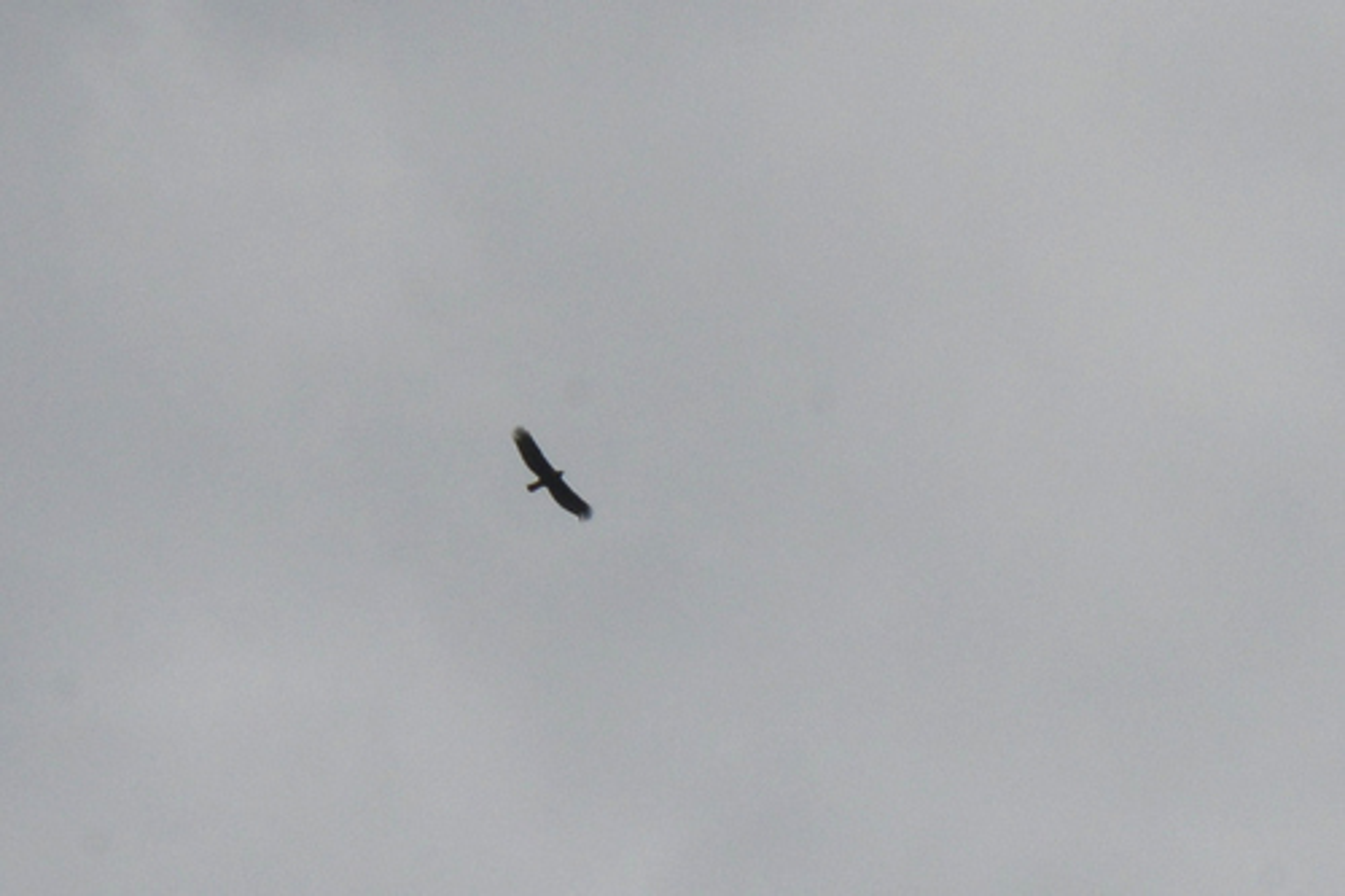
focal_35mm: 105
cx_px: 672
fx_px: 3921
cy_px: 448
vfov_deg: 13.0
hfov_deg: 19.5
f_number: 20
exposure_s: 1/1600
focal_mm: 105
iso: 500
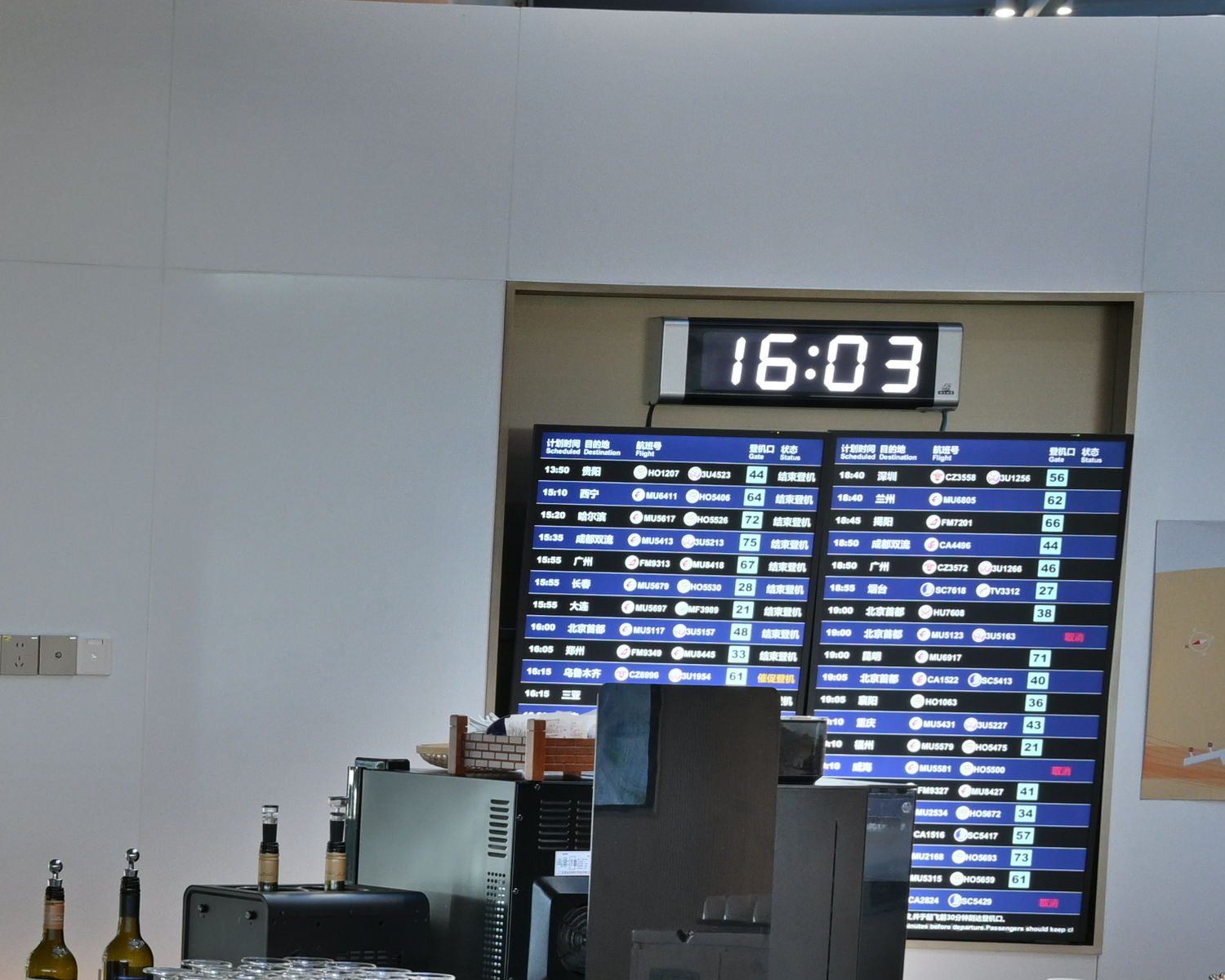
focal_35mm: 93
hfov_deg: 18.4
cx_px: -588
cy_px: 918
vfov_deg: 16.3
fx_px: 3372
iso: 400
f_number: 8
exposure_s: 1/8
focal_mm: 24
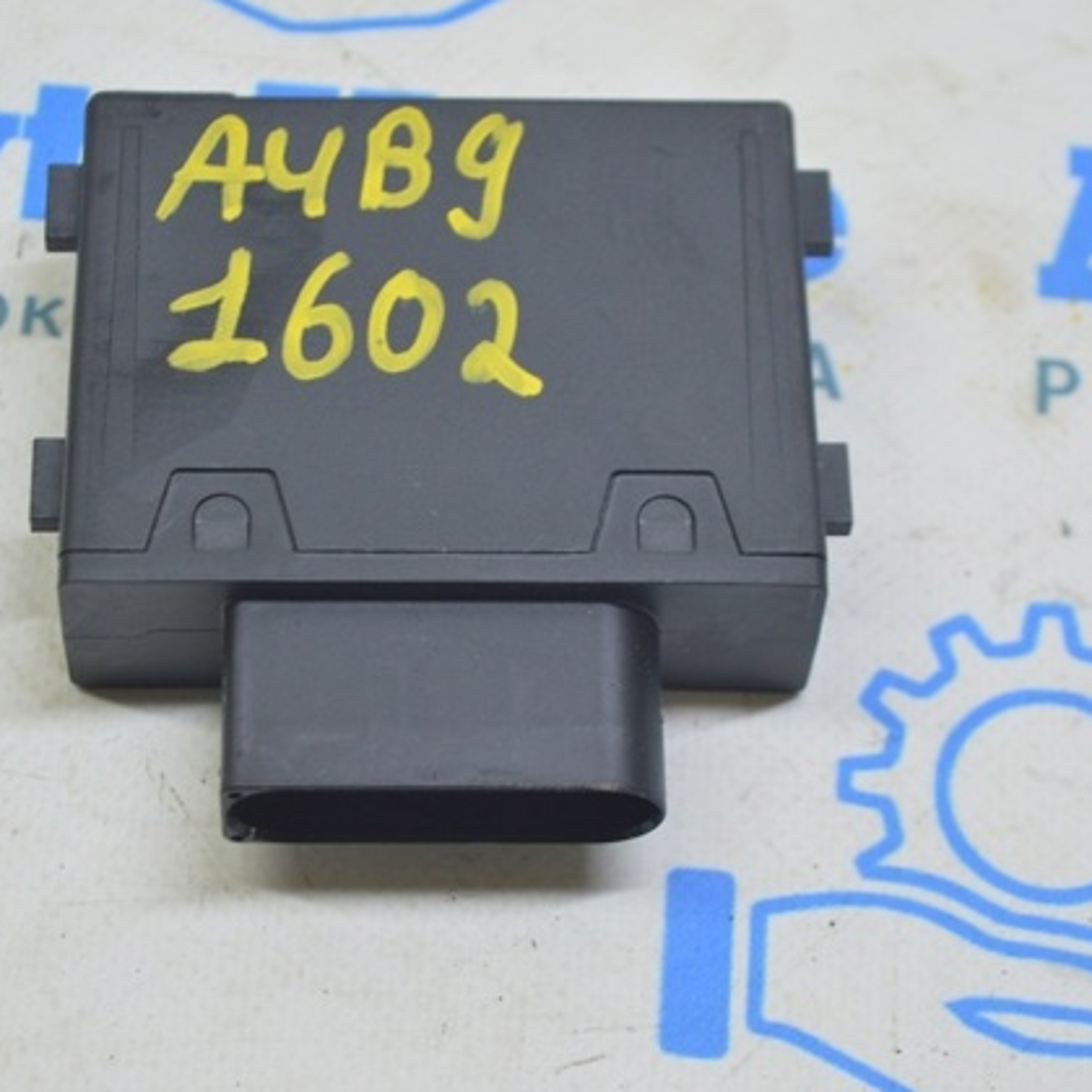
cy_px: 542
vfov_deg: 16.3
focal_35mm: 107
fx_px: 3806
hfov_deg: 16.3
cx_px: 439
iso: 400
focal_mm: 55
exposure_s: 1/20
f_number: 5.6
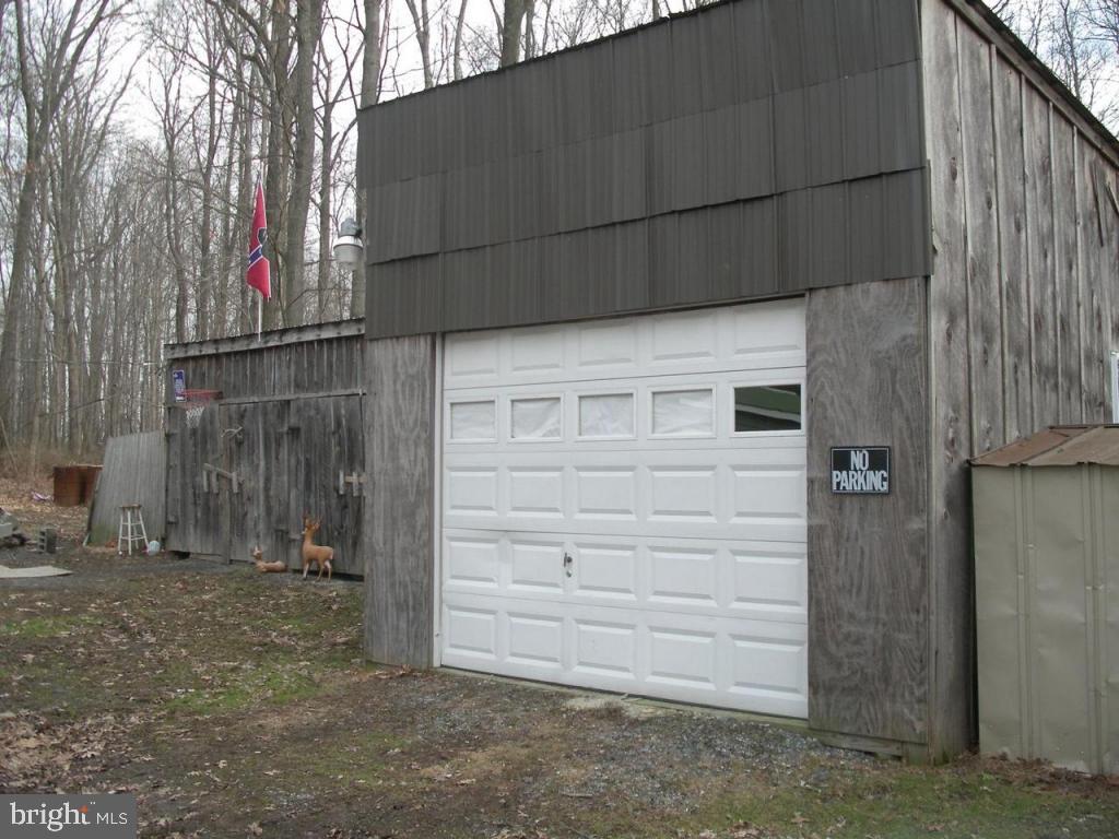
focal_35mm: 37
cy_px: 420
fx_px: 1196
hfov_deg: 50.1
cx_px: 560
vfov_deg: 38.7
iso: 160
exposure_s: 1/500
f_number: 2.8
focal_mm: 7.8
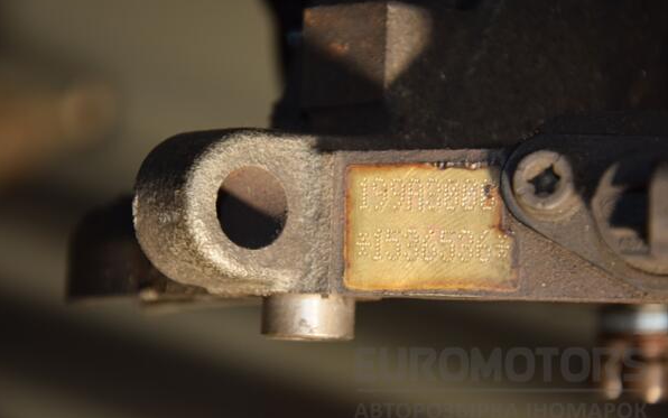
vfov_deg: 8.1
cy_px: 215
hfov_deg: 13.0
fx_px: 2941
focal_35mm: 162
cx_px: 333
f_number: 5.6
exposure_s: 1/60
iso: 800
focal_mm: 105
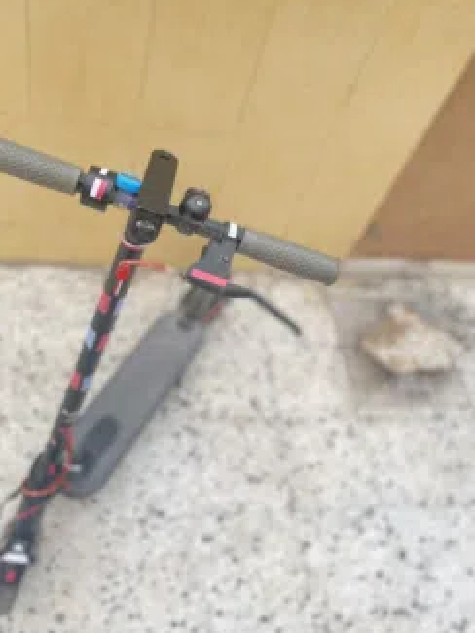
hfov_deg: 44.0
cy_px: 255
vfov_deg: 56.4
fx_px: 585
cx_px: 199
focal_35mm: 32
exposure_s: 1/332
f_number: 1.6
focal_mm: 4.2
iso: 50
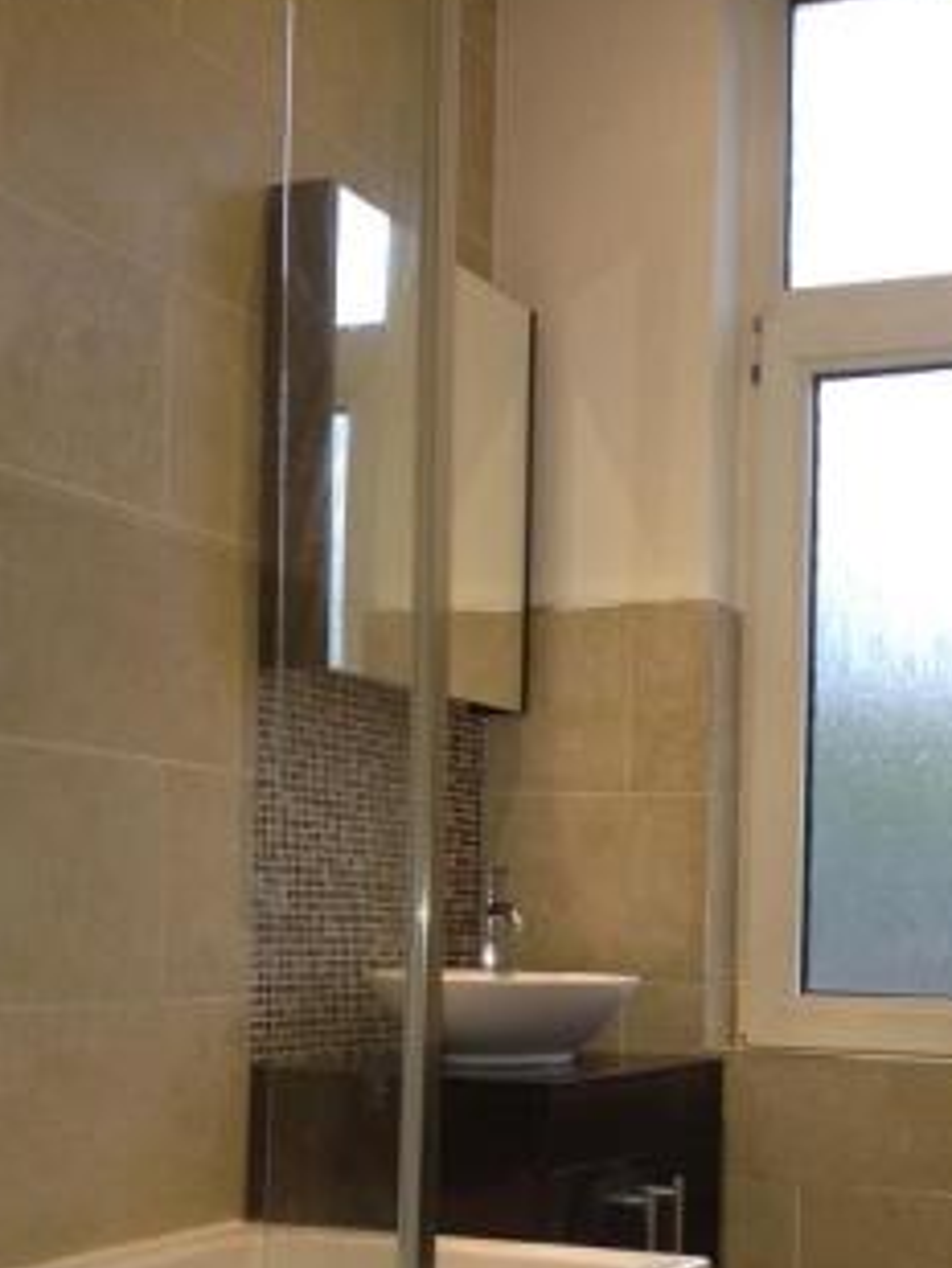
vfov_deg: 32.7
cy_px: 923
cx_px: 751
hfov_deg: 24.9
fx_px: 2125
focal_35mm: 58
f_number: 2.4
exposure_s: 1/20
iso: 160
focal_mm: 4.28
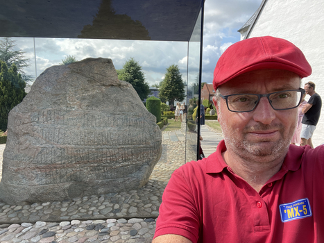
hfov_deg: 73.9
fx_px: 215
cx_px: 162
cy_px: 122
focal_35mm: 23
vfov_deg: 58.9
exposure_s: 1/330
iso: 25
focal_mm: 2.71
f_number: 2.2
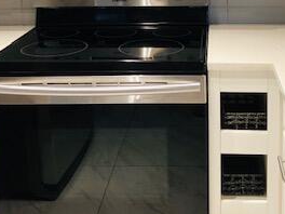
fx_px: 560
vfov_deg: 20.9
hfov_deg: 28.5
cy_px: 0
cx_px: 178
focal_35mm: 68
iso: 40
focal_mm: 3.99
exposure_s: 1/15
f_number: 1.8
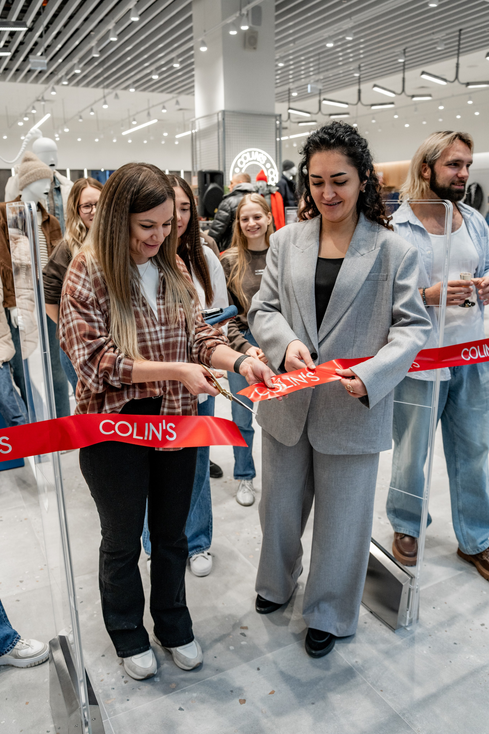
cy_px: 367
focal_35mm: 28
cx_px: 244
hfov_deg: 46.4
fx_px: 570
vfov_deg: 65.5
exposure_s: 1/400
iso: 800
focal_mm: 28
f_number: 4
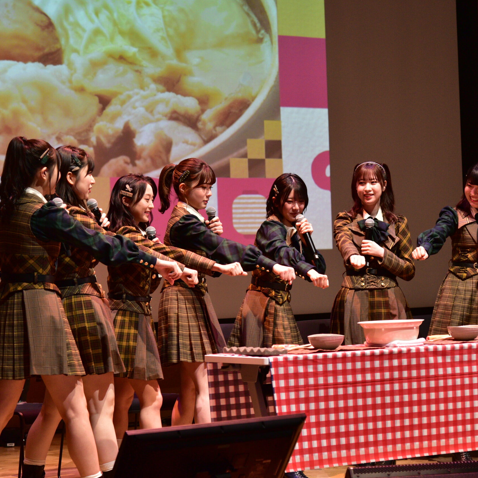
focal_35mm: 100
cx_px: 272
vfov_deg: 17.4
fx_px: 1562
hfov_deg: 17.4
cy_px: 238
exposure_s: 1/125
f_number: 4.5
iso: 2500
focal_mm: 78
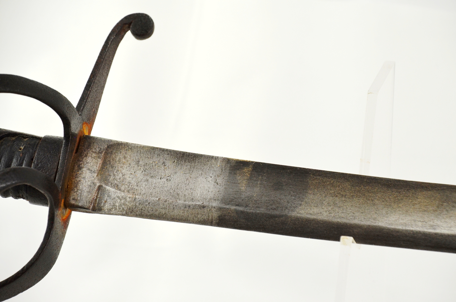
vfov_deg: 6.8
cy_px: 151
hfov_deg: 10.2
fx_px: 2560
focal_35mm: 202
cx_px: 228
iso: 640
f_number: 5.6
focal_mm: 135
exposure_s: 1/250
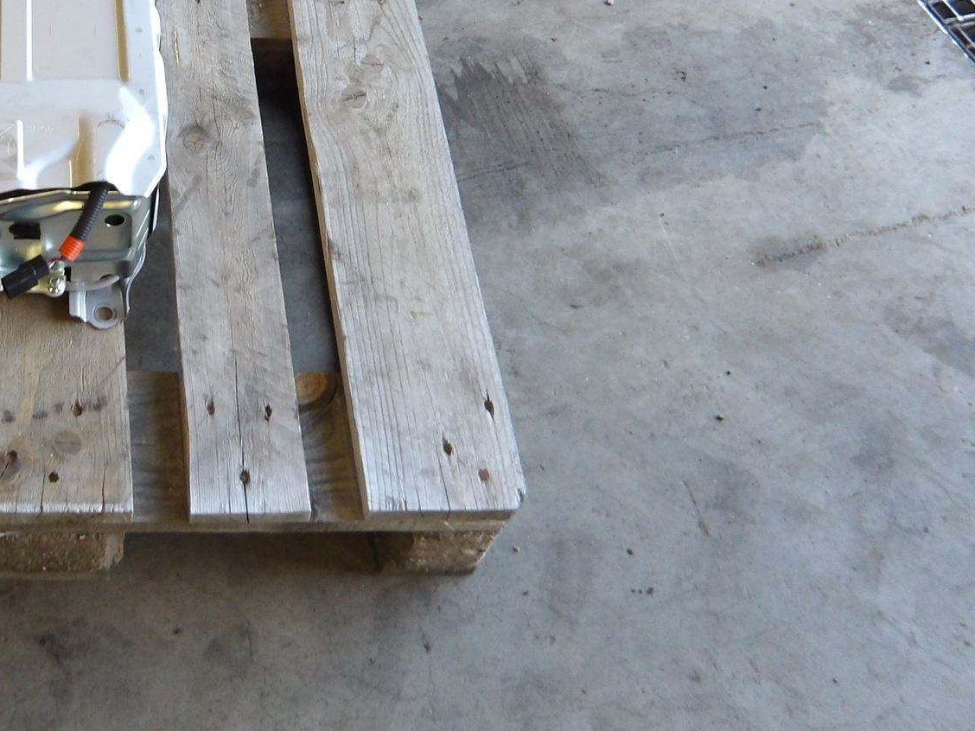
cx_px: 100
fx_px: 1380
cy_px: 86
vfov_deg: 28.6
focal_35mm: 49
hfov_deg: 36.5
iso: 338
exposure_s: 1/60
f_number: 3
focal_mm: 4.9
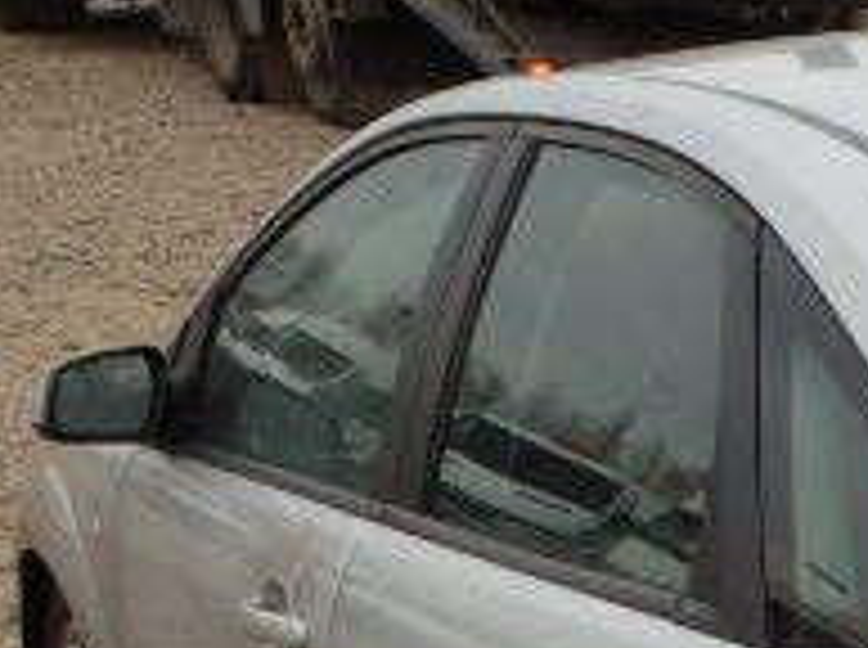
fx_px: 2828
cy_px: 1066
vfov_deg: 12.2
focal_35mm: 113
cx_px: 1219
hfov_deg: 16.2
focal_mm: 6.1
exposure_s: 1/320
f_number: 4.4
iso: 125
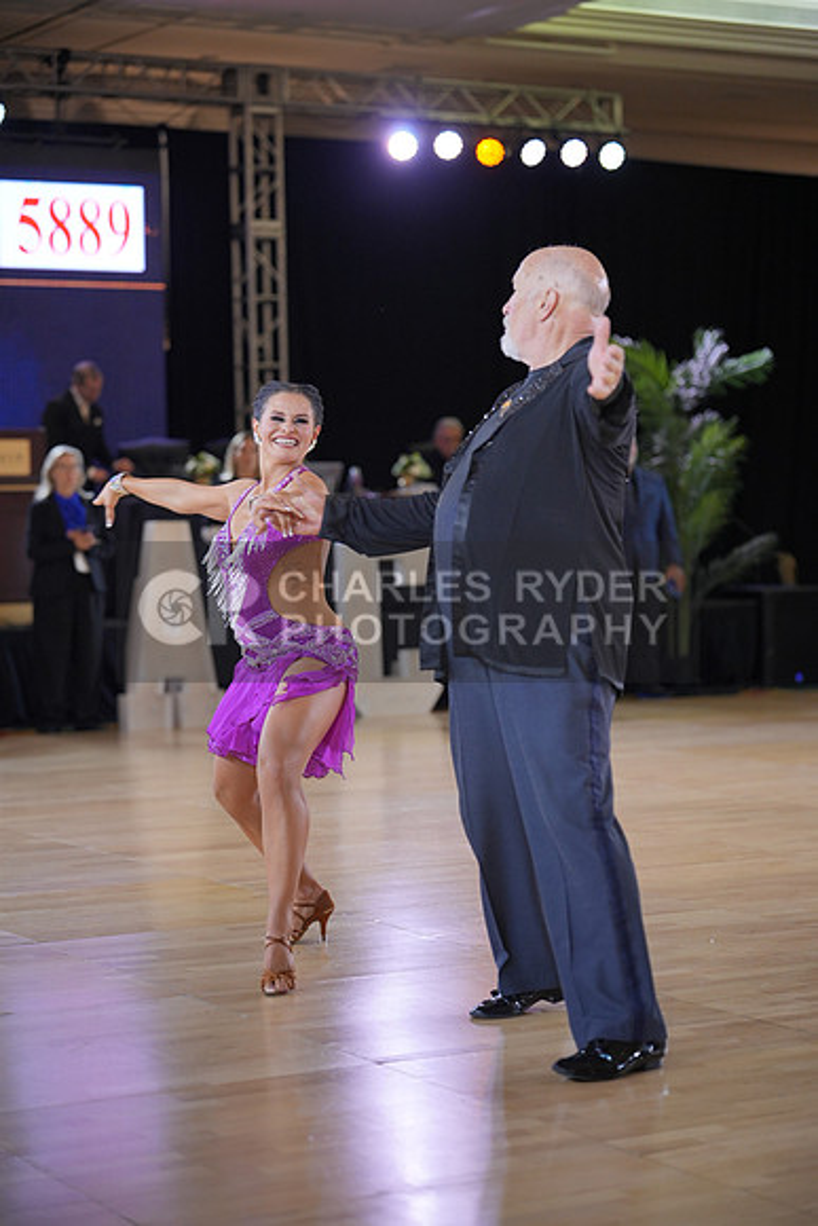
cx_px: 409
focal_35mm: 76
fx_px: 2589
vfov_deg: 26.6
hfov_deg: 18.0
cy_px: 613
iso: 800
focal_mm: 76
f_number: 2
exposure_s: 1/500
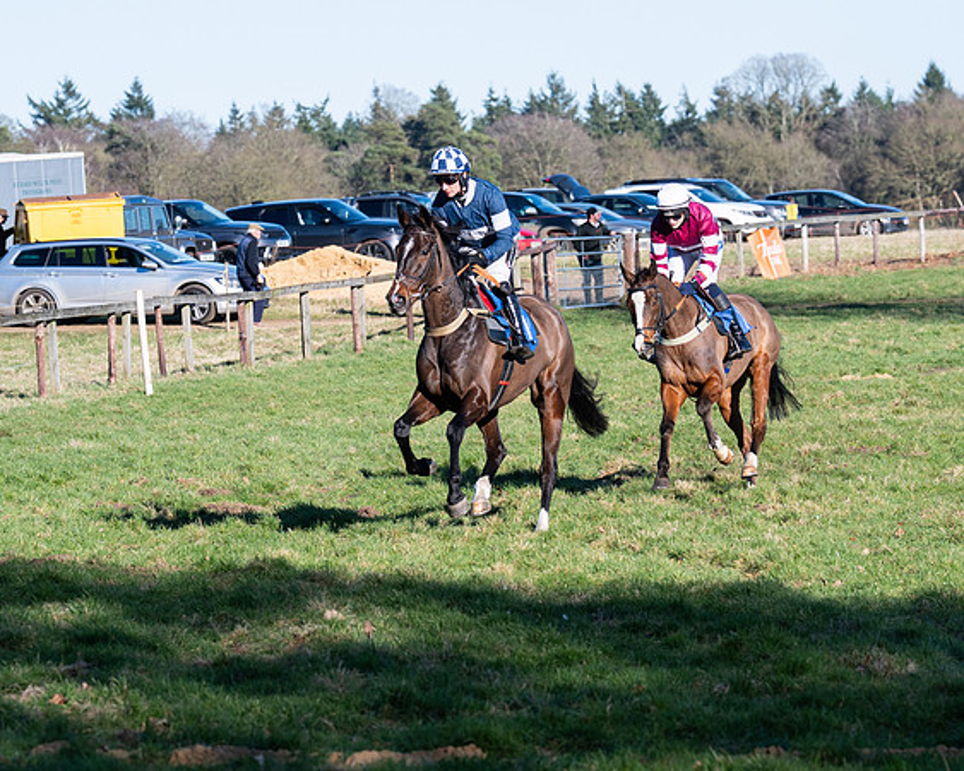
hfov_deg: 8.3
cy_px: 385
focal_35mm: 232
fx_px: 6611
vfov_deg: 6.7
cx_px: 472
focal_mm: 135
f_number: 5
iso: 200
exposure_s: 1/1250
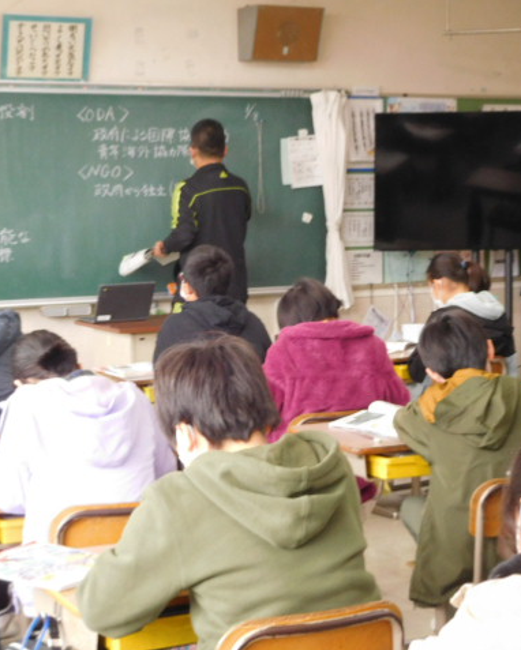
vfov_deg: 26.4
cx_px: 258
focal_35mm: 72
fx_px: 1387
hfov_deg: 21.3
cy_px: 326
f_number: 4.2
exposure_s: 1/25
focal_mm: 9.8
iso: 400
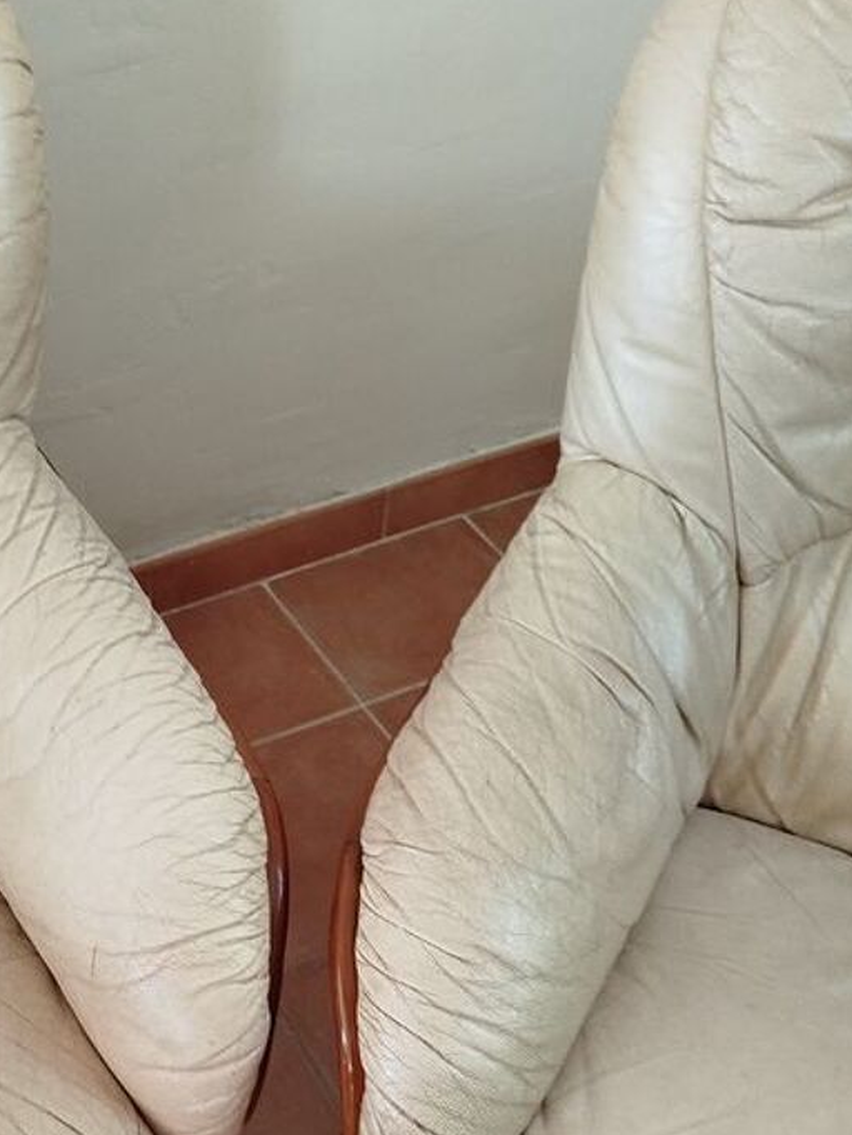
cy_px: 824
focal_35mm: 47
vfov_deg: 39.5
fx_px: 1542
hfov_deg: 30.2
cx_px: 173
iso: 250
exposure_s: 1/33
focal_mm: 5.31
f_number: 1.7
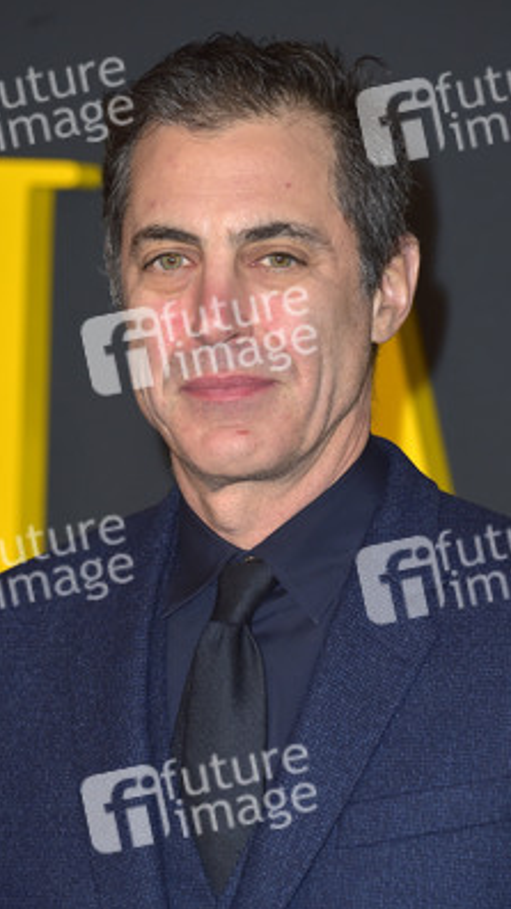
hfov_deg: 6.4
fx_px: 4582
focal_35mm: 190
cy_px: 456
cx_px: 267
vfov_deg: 11.3
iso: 320
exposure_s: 1/250
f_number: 6.3
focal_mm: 180
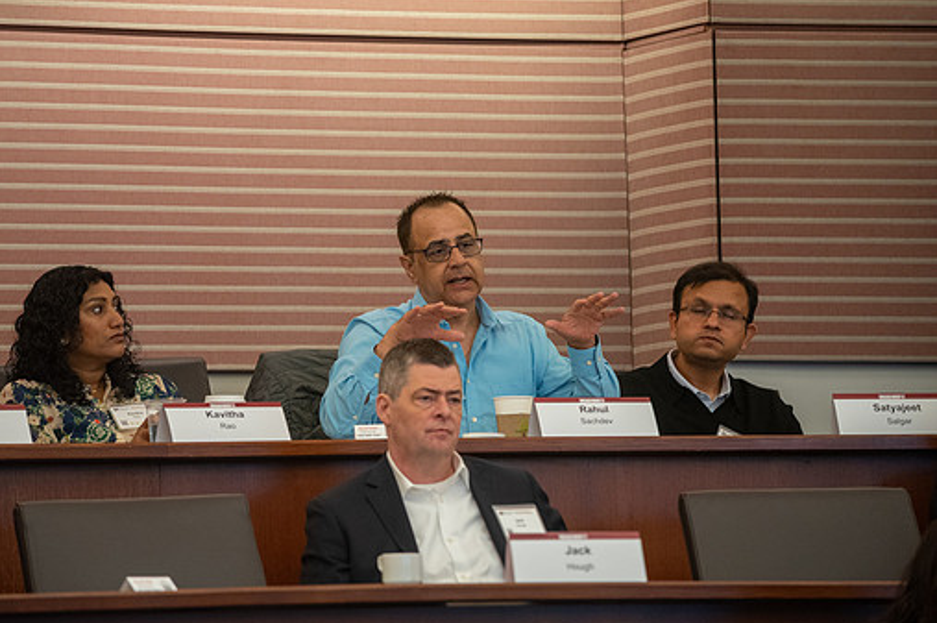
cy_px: 296
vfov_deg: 6.0
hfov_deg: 9.0
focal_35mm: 229
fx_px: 5954
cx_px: 403
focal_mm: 200
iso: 2000
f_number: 2.8
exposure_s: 1/160
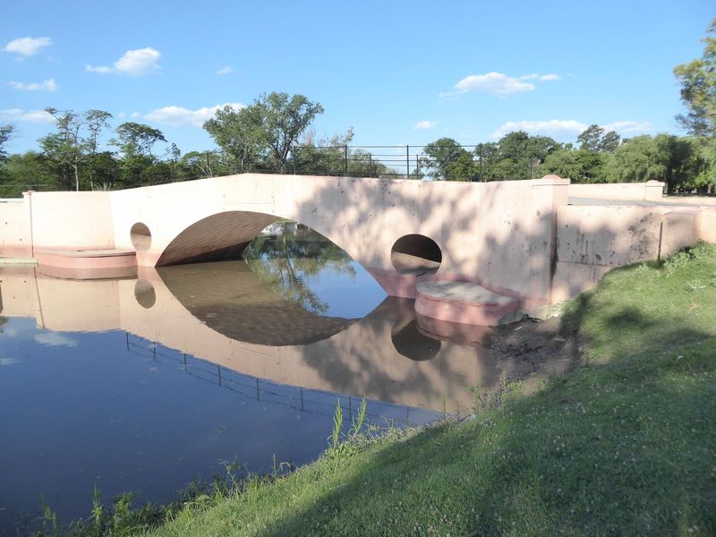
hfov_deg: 69.4
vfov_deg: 54.9
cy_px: 268
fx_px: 517
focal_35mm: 25
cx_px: 358
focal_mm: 4.3
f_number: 3.3
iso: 160
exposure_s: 1/640
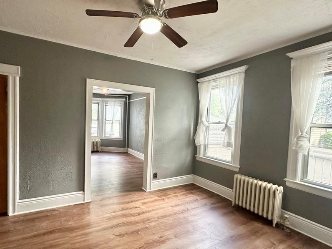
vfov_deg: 71.6
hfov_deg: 87.4
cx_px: 146
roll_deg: -2.3
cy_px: 129
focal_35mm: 18
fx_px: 173
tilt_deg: -2.3
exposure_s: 1/99
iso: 320
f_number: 2.2
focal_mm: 2.22
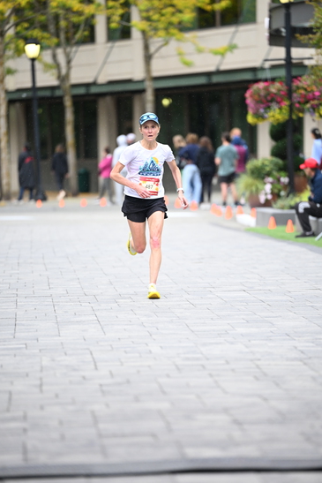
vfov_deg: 10.2
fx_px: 2695
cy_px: 241
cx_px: 161
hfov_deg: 6.8
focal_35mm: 201
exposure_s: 1/1250
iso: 1250
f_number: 2.8
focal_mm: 200
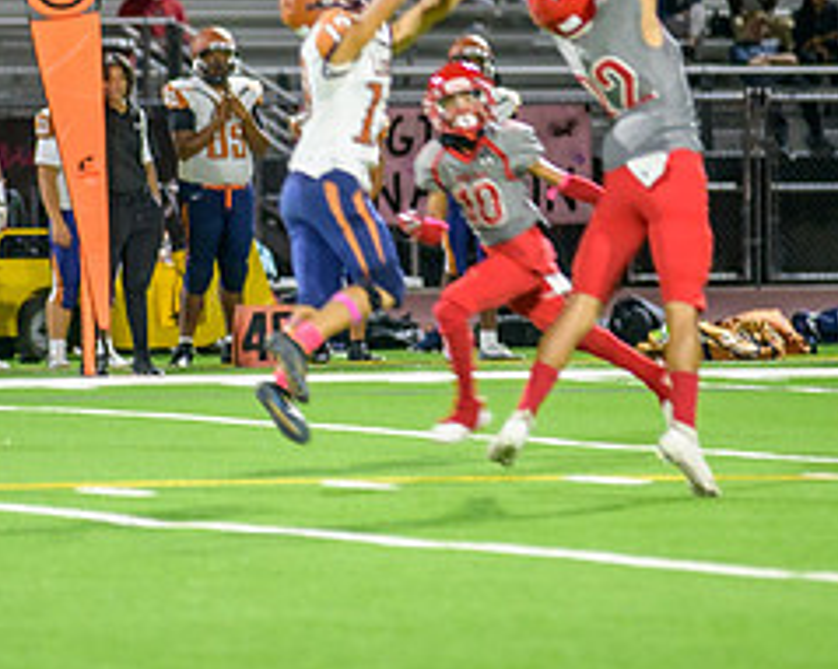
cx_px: 284
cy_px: 156
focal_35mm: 455
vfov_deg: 3.4
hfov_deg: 4.3
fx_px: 11280
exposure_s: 1/250
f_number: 2.8
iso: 1600
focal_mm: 200
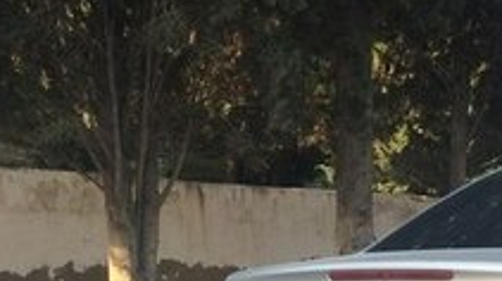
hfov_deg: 19.6
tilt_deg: -7.0
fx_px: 1316
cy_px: 377
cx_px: 680
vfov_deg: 11.8
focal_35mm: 99
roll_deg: +0.3
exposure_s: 1/279
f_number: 2.2
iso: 32
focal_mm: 4.15
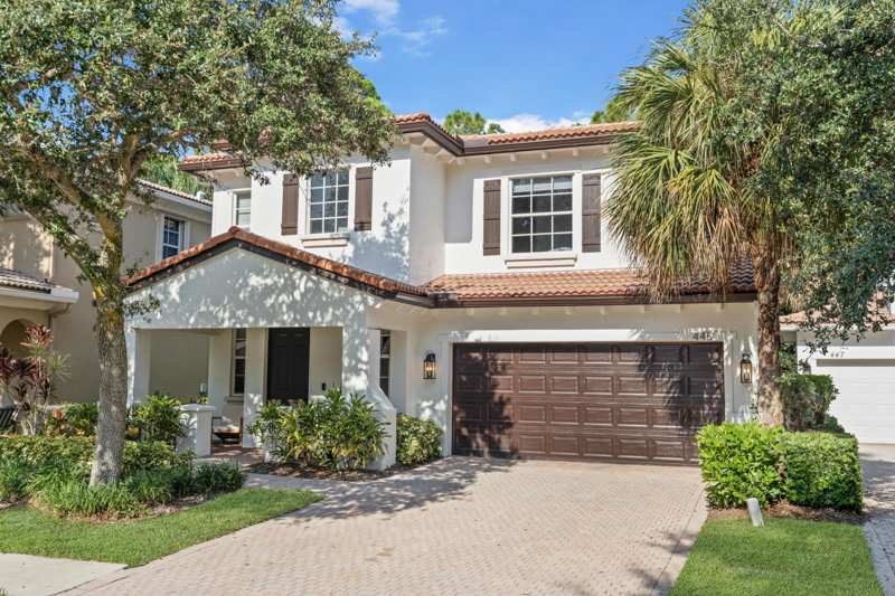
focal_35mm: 35
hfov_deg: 54.4
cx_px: 448
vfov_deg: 37.8
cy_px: 298
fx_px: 870
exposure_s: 1/80
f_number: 9
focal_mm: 35
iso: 100
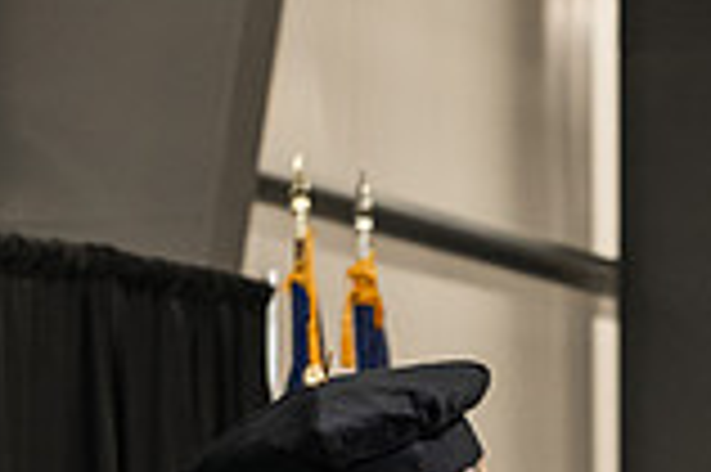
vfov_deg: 5.3
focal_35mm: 257
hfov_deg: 8.0
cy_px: 712
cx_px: 644
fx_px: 5070
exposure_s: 1/200
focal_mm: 70
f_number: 5
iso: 2500
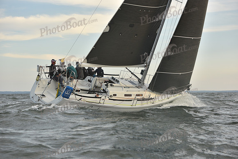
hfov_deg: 21.5
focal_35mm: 95
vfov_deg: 14.4
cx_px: 119
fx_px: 628
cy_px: 80
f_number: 5
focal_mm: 95
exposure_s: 1/640
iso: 250
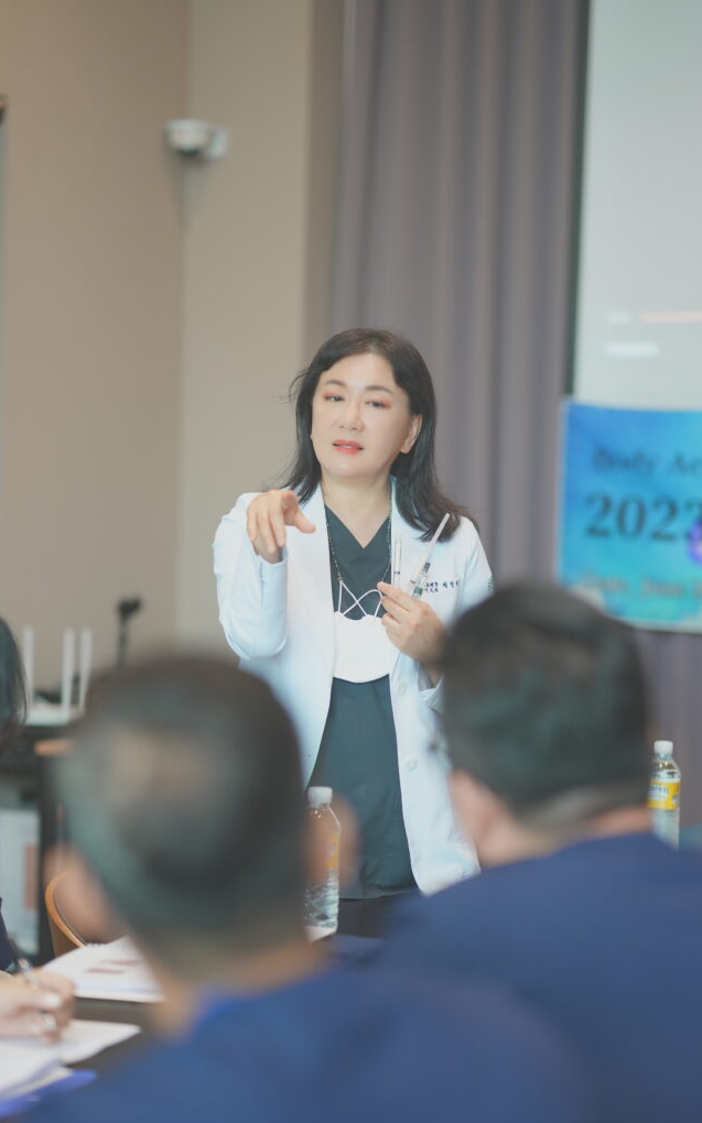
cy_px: 563
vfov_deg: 23.8
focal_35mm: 87
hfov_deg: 15.0
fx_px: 2665
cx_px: 372
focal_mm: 85
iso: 250
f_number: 1.6
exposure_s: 1/80
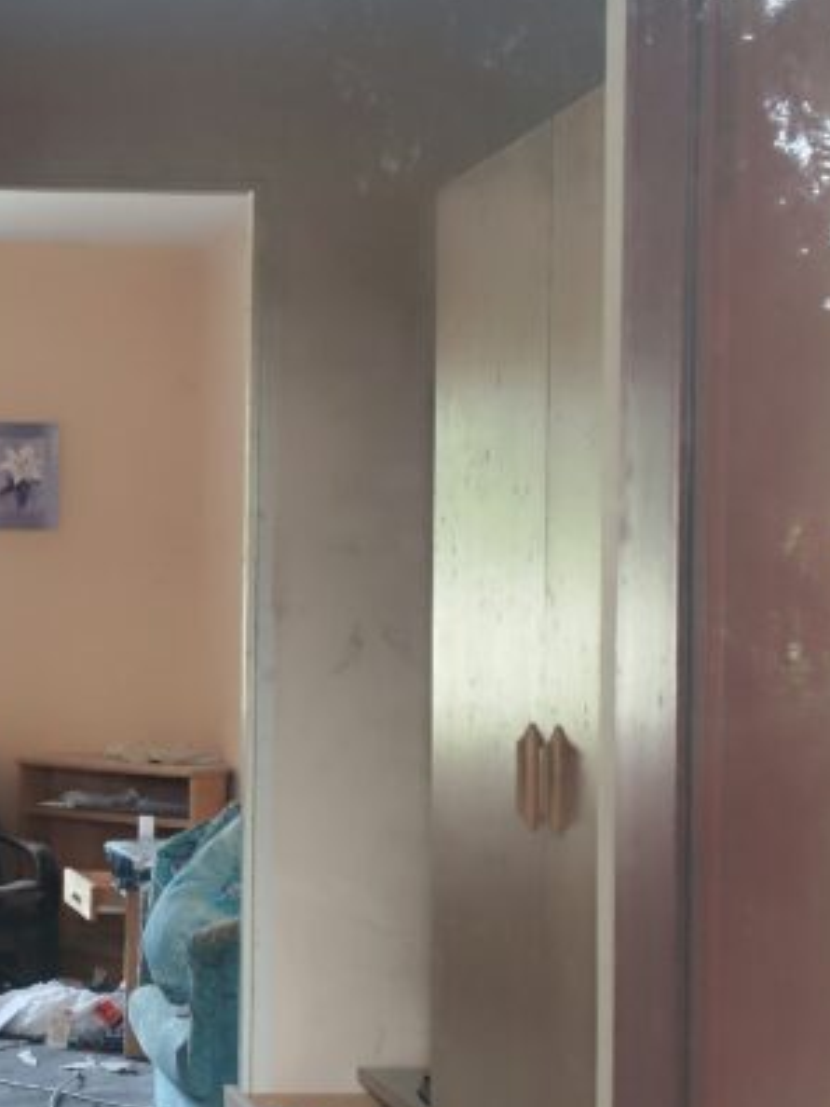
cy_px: 607
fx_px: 1982
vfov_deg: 31.2
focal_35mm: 62
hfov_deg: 22.1
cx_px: -120
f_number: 1.9
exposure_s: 1/96.1
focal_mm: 6.92
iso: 89
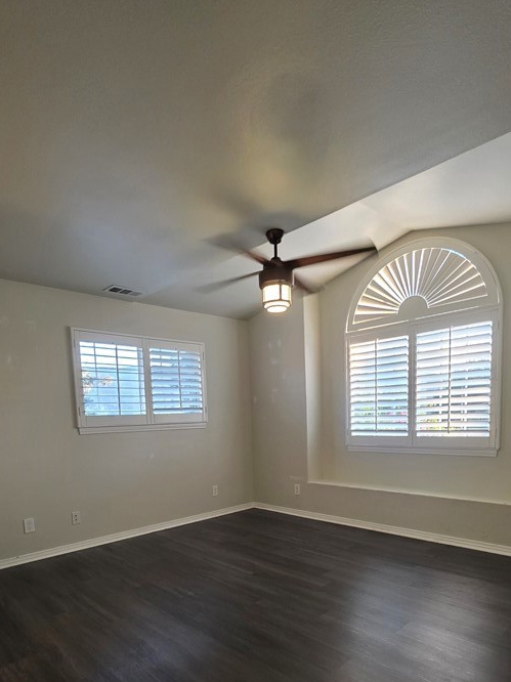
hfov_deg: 65.8
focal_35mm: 20
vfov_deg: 78.6
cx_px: 236
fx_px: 394
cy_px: 465
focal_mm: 2.2
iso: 250
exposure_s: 1/60
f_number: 1.9
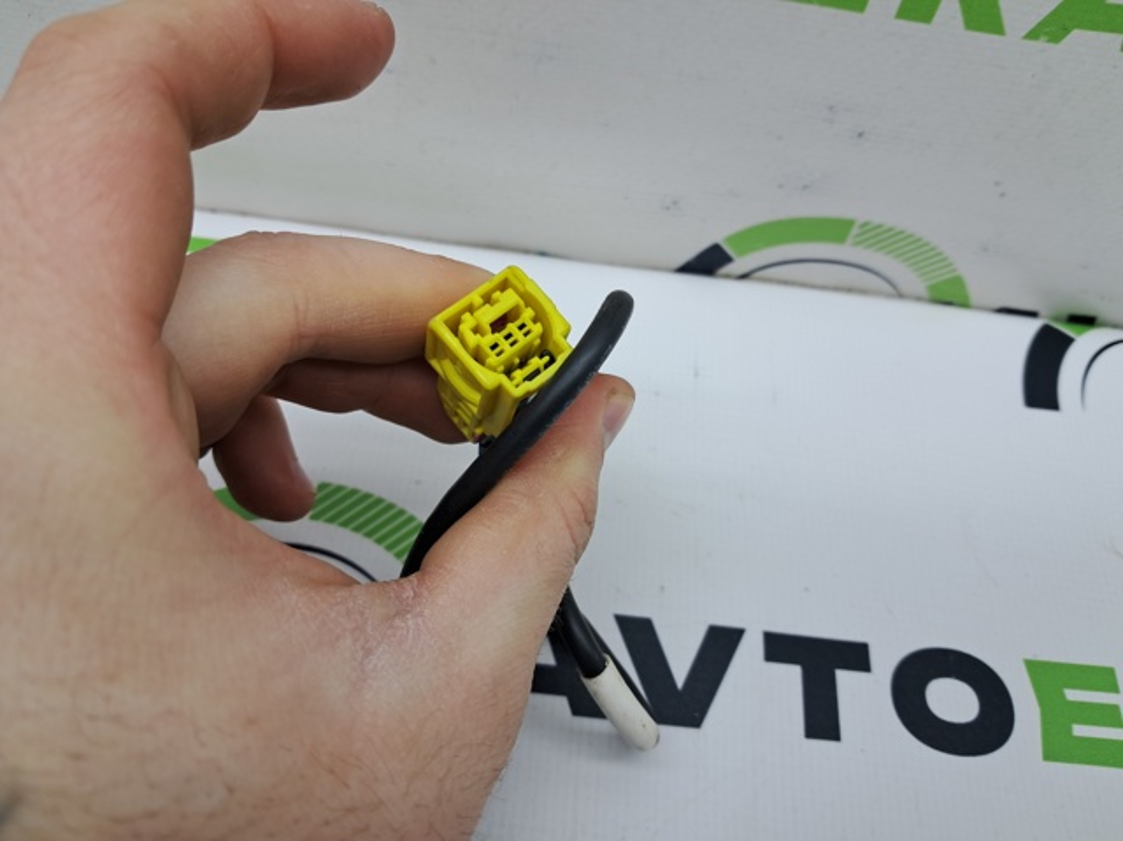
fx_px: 875
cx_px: 562
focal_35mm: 27
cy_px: 420
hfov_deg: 65.4
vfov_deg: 51.3
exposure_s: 1/50
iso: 50
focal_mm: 4
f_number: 1.8
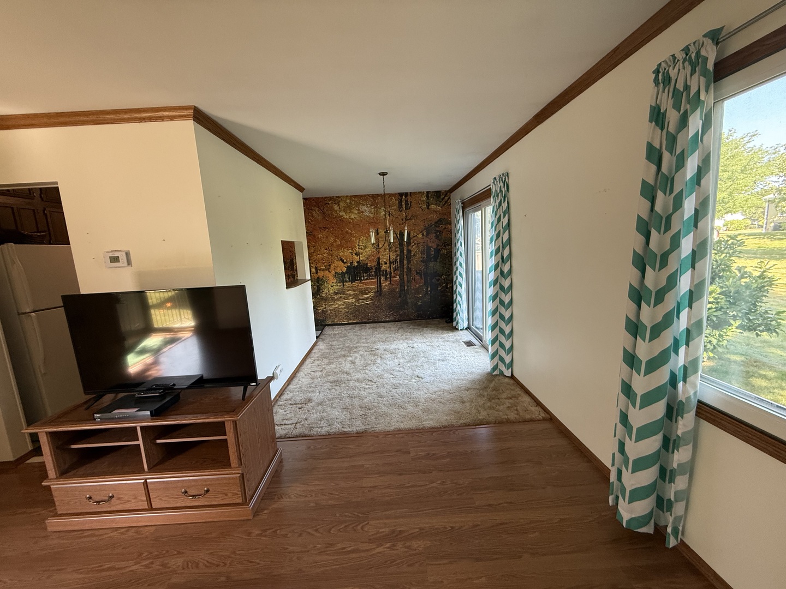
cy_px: 294
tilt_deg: -7.6
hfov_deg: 102.1
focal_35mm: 14
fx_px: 318
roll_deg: +3.0
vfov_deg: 85.7
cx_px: 393
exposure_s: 1/99
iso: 250
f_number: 2.2
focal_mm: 2.22
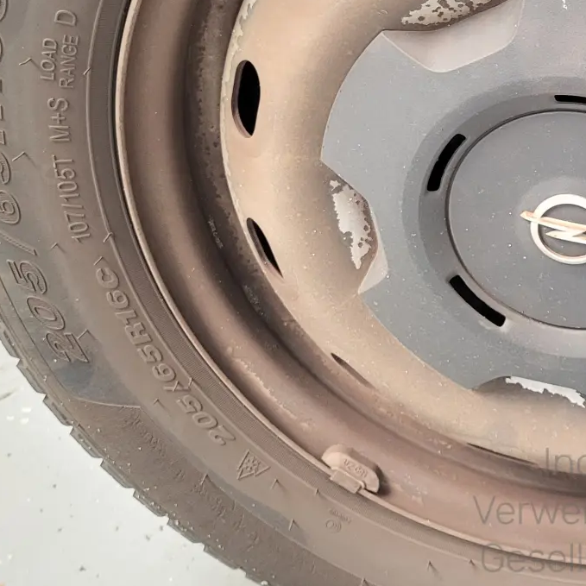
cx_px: 595
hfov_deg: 25.1
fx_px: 1245
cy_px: 76
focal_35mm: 65
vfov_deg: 25.8
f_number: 1.8
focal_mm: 5.4
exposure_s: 1/50
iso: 500
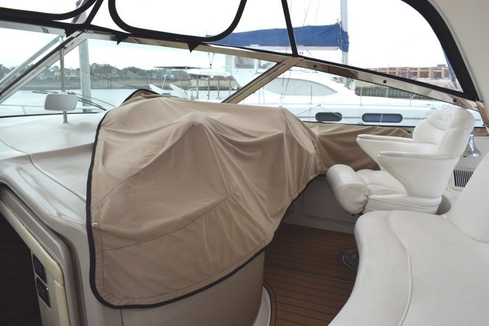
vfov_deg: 47.9
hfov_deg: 67.4
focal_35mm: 27
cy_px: 163
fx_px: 367
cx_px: 244
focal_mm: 18
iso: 200
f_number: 8
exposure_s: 1/250
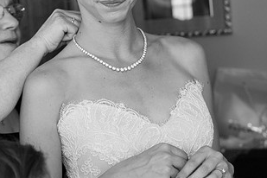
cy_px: 31
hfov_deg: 19.2
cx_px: 47
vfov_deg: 13.0
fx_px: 779
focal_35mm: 105
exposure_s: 1/60
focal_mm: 56
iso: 1600
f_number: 4.5
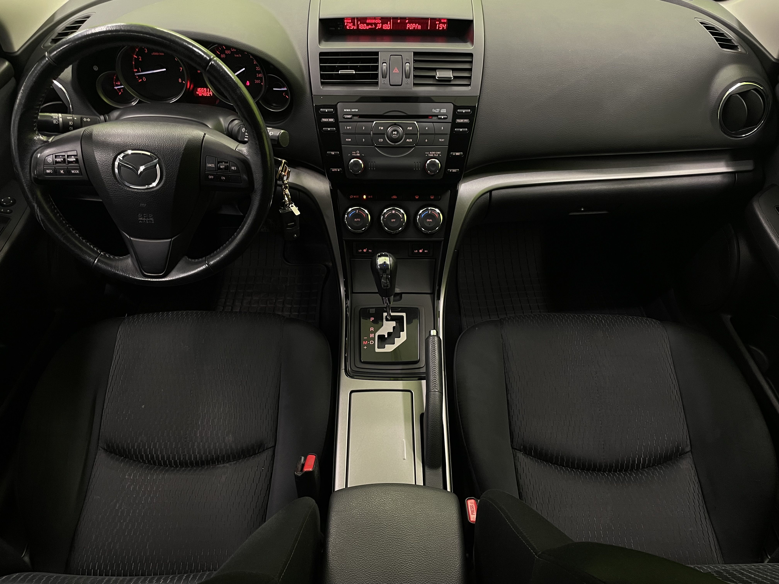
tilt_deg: -44.9
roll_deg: -0.6
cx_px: 390
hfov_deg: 67.3
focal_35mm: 26
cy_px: 292
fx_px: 585
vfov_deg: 53.1
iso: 250
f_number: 1.6
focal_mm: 4.2
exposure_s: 1/50
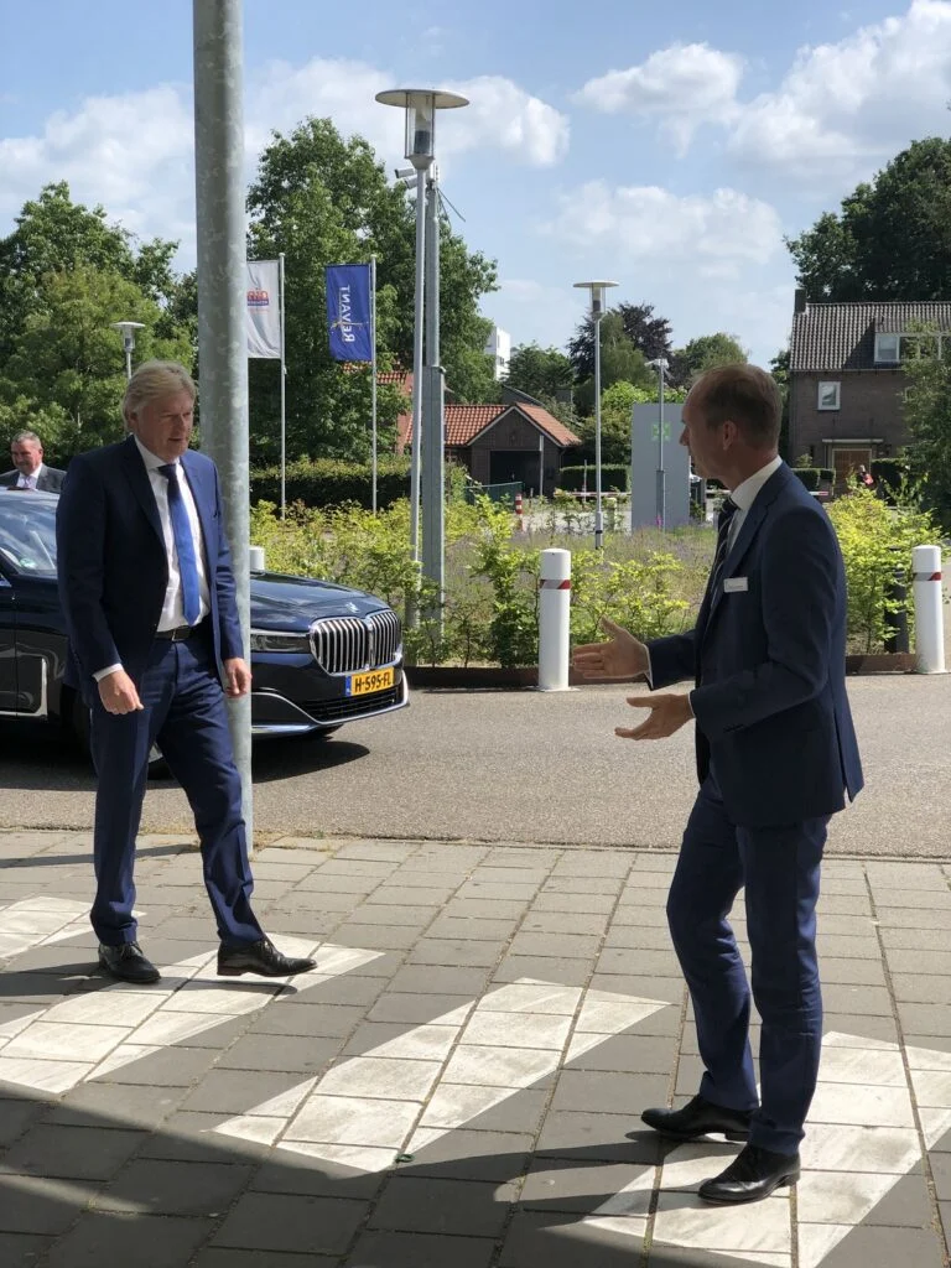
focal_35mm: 52
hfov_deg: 28.0
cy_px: 634
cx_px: 476
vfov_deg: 36.8
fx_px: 1905
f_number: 2.4
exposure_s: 1/1056
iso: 16
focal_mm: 6
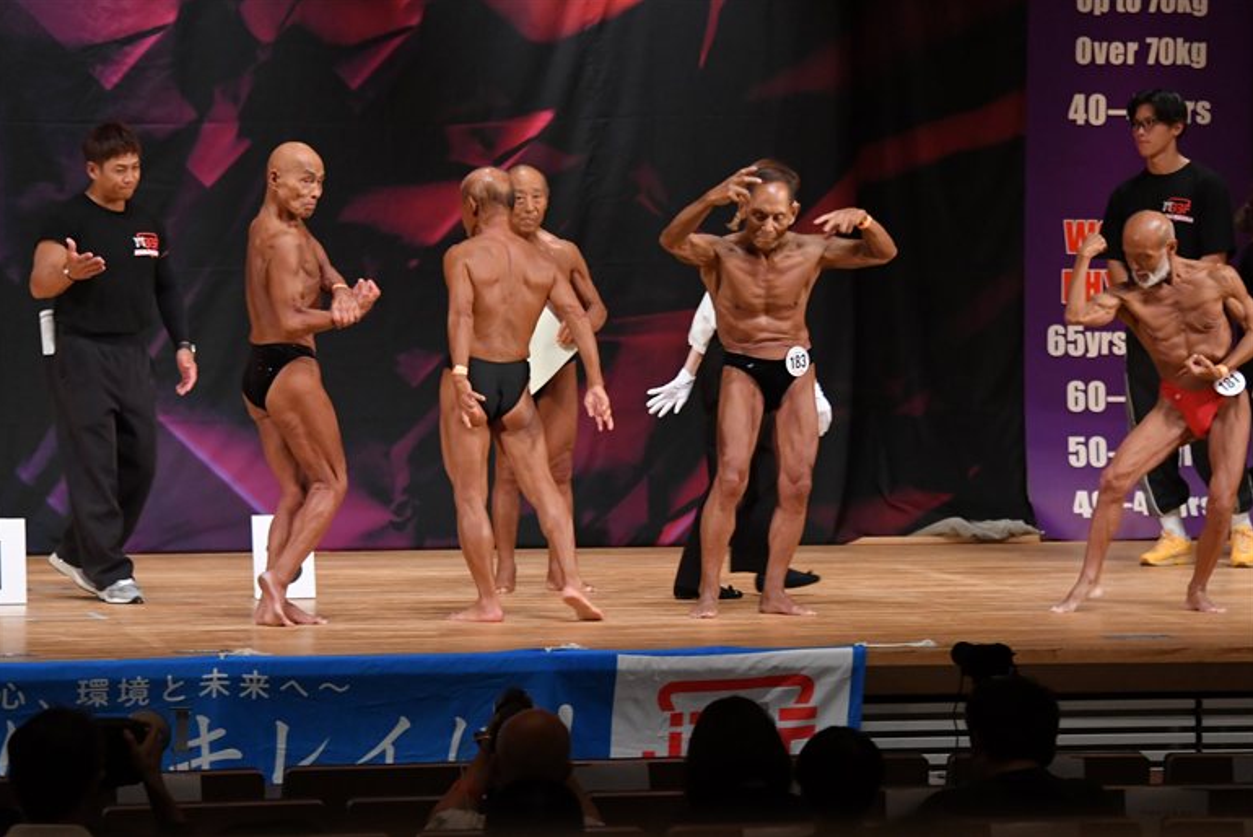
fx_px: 6406
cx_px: 624
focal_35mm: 184
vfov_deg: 7.5
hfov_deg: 11.2
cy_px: 418
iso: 3600
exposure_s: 1/400
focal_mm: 122
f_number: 5.6
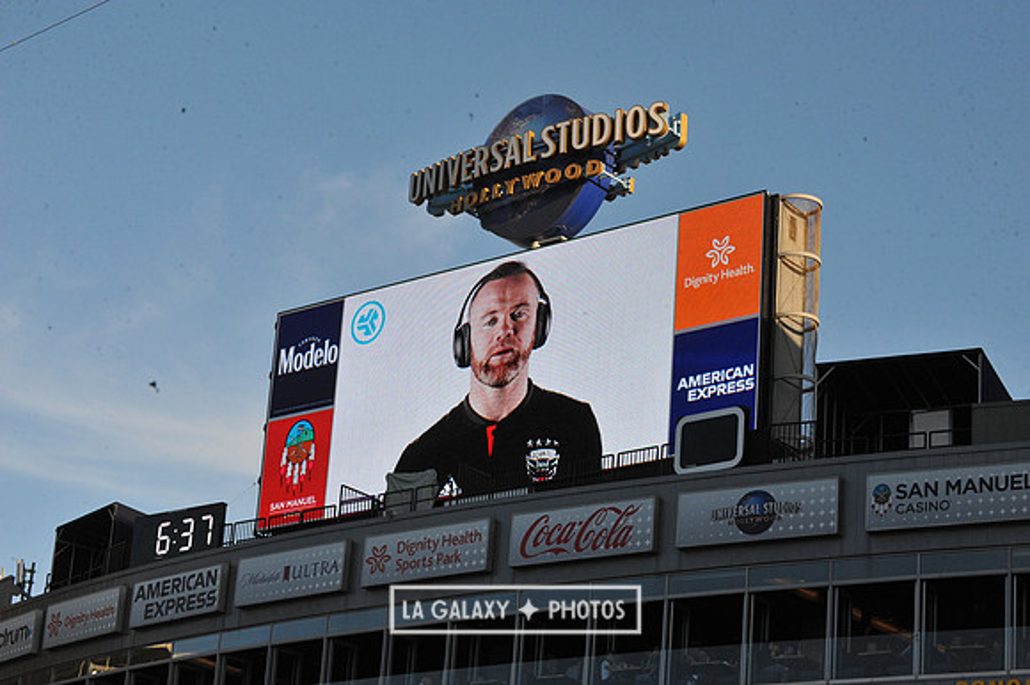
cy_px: 342
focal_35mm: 86
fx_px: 2459
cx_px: 515
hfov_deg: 23.7
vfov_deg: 15.9
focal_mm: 86
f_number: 16
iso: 1600
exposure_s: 1/1000
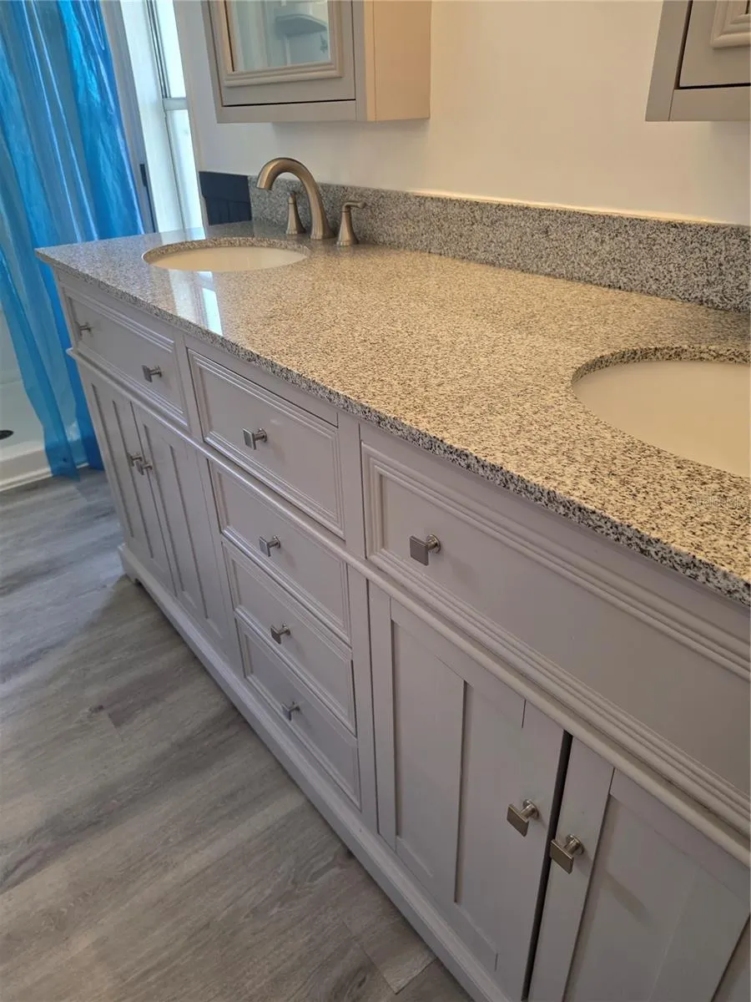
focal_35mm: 23
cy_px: 501
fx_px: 665
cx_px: 376
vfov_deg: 73.9
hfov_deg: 58.9
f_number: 1.7
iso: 160
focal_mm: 6.25
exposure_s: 1/120
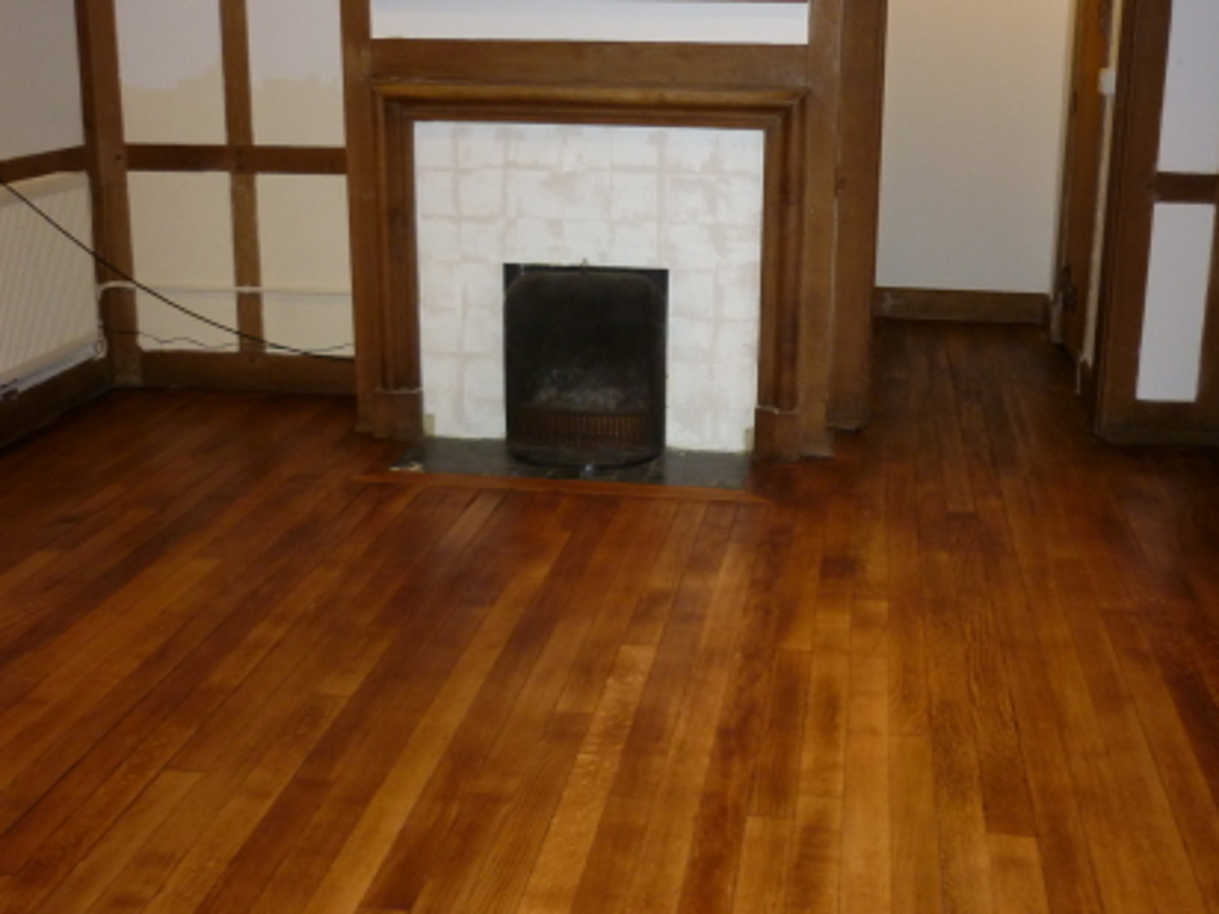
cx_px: 645
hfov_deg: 45.8
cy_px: 390
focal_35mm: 41
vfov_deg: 35.1
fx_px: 1444
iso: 200
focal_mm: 5.5
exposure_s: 1/30
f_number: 2.8
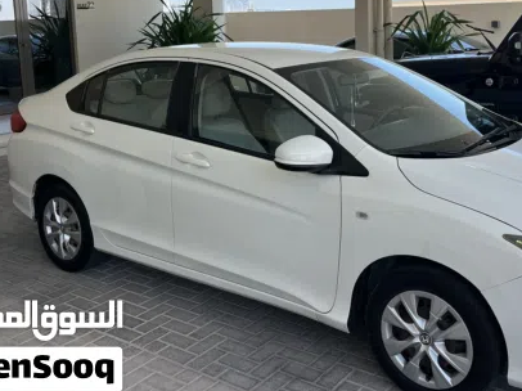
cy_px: 114
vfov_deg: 34.6
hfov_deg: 45.5
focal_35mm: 41
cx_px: 316
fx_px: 618
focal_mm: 5.1
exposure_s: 1/1404
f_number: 1.6
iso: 50
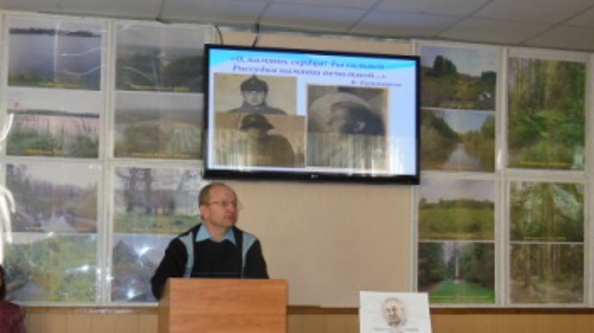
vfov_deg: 22.1
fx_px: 850
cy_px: 232
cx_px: 259
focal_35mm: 54
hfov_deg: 38.5
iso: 400
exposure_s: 1/30
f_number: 4.1
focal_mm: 6.9
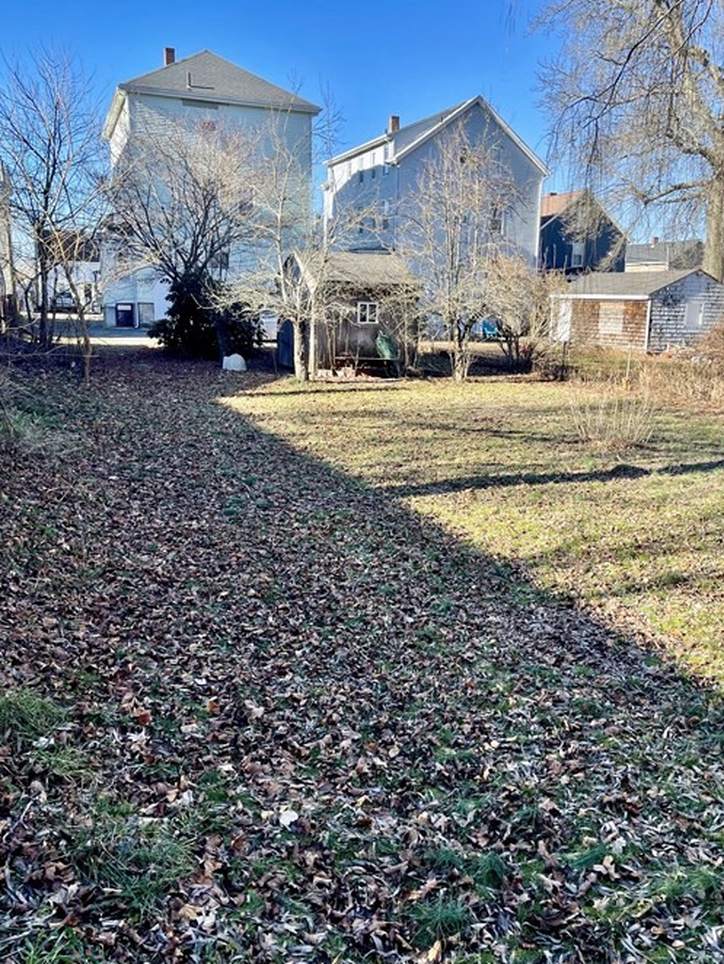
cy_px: 456
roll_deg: -2.1
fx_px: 808
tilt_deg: -10.7
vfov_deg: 61.6
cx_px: 406
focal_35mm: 29
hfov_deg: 48.1
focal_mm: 5.1
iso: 32
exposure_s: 1/978
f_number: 1.6
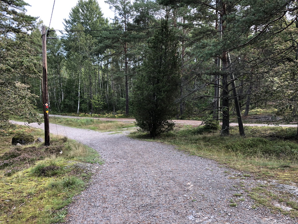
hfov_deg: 63.4
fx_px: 241
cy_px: 112
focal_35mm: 28
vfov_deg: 49.7
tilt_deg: -5.3
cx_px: 149
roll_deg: +1.3
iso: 32
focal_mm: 3.99
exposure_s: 1/120
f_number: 1.8
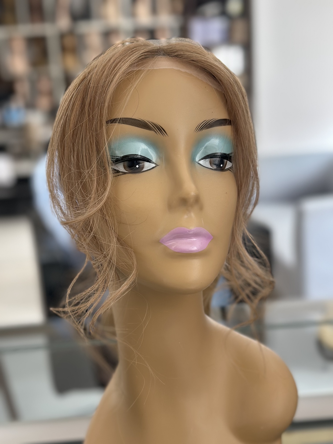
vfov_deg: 39.7
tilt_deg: -10.9
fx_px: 616
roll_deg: +3.7
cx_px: 166
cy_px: 222
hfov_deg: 30.3
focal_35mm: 48
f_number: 1.78
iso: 125
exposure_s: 1/85
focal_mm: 6.86
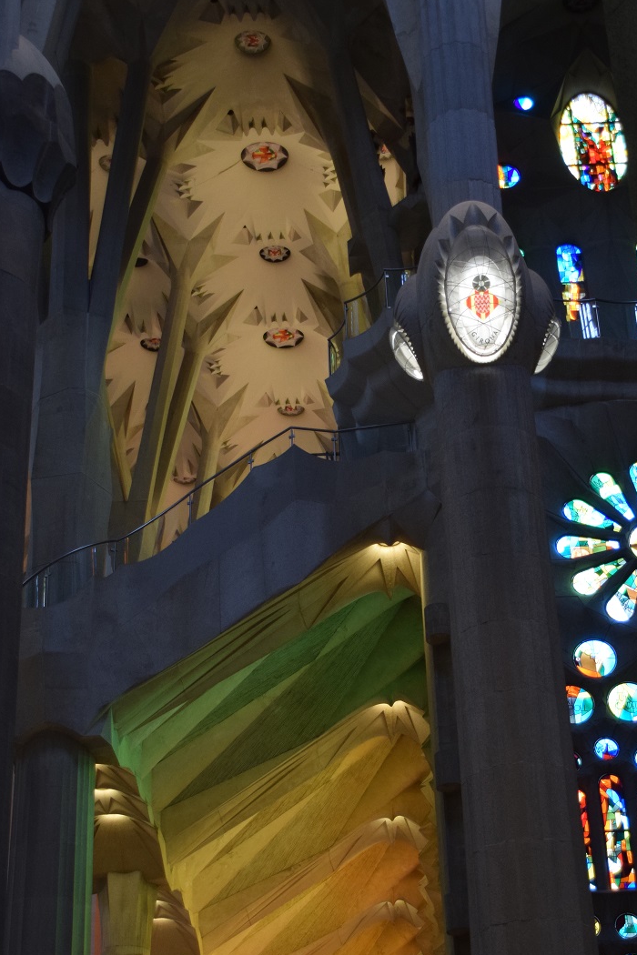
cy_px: 587
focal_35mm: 60
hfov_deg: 22.6
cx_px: 355
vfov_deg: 33.3
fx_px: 1592
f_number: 4
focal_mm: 28
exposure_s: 1/60
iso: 720
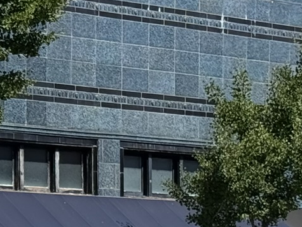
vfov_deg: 7.1
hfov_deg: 9.2
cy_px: 349
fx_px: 1805
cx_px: -219
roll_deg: -0.1
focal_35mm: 207
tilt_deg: -0.1
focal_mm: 6.76
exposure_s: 1/5587
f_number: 1.78
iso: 100
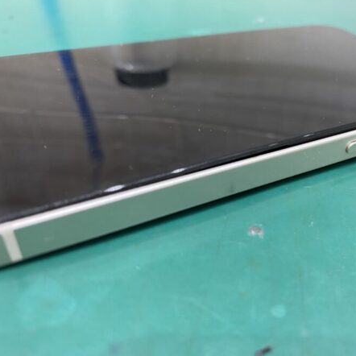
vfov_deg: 54.0
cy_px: 176
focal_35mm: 30
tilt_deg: -39.5
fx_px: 349
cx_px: 226
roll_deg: -6.2
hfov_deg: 53.3
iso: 125
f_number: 1.8
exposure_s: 1/50
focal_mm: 4.25
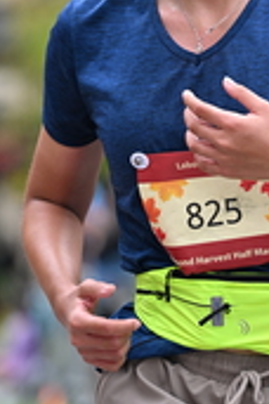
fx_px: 4674
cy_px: 52
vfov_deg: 4.9
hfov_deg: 3.3
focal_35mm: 417
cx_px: 258
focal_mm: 130
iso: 640
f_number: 2.8
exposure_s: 1/2500
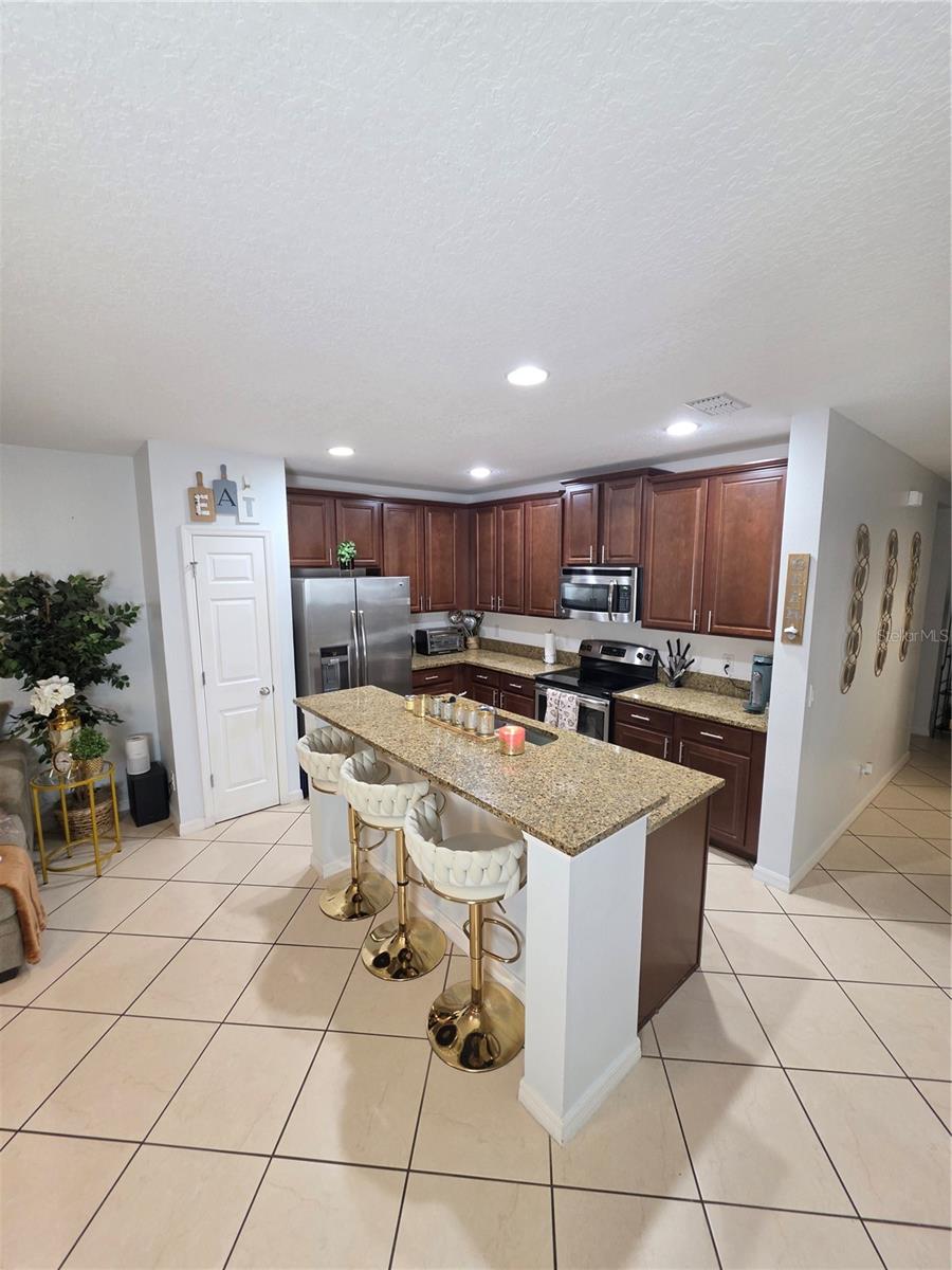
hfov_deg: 89.9
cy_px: 635
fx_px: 477
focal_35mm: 13
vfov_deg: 106.2
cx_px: 476
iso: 320
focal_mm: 2.2
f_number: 1.9
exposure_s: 1/60
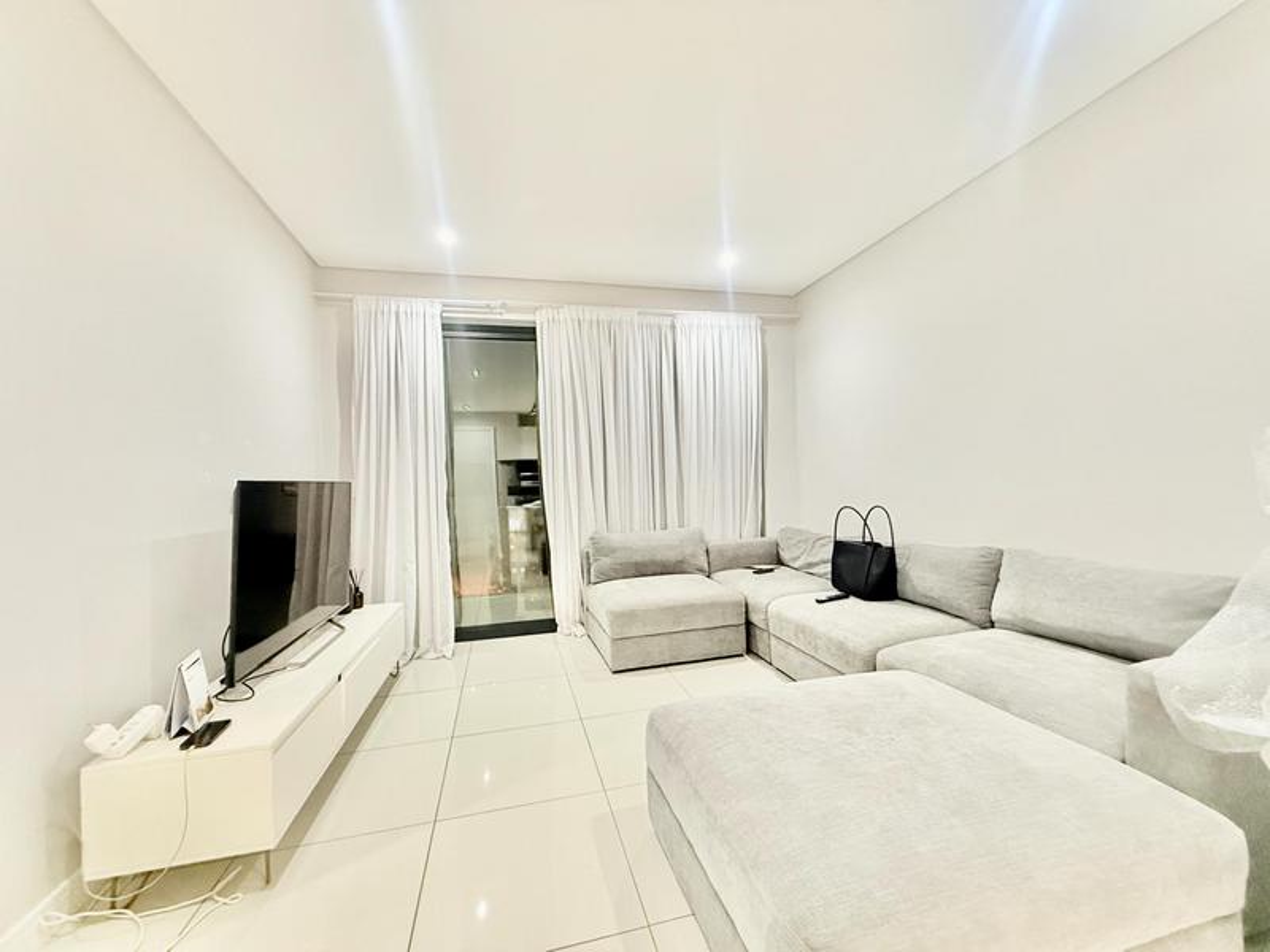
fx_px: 514
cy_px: 476
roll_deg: +1.7
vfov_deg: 85.7
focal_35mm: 14
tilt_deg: +0.1
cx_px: 635
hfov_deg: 102.1
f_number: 2.2
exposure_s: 1/50
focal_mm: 2.22
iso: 640
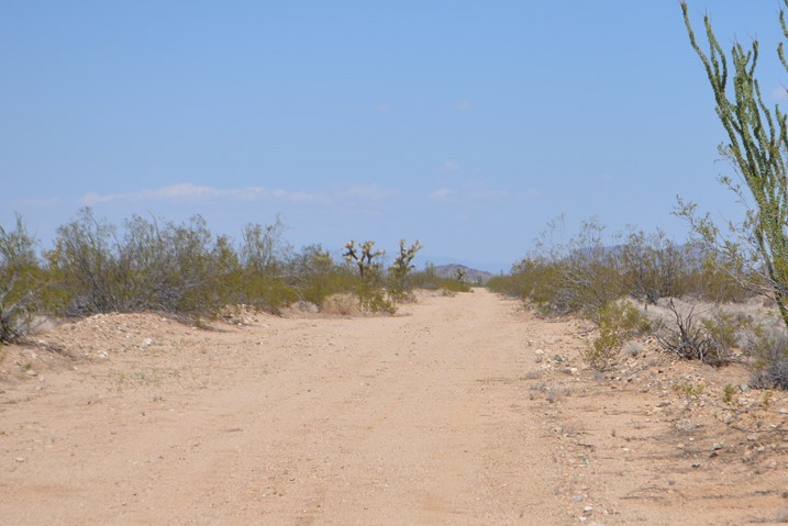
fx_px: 2732
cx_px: 533
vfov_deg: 11.0
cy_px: 356
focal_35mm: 125
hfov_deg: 16.4
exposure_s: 1/2000
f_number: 7.1
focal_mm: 55
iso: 400
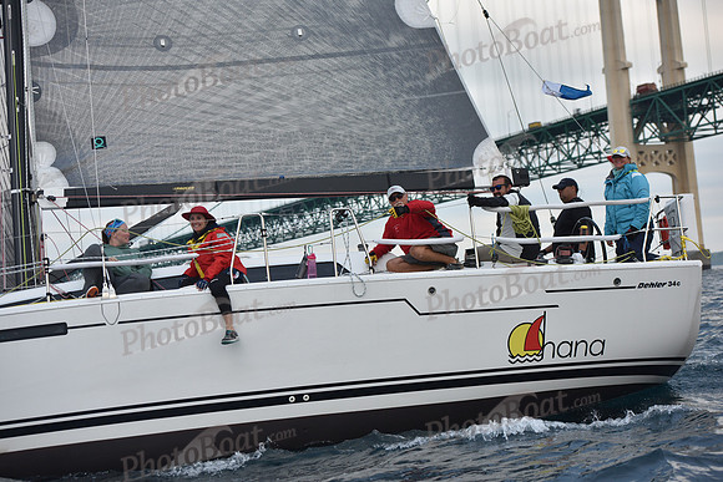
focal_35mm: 70
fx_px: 1406
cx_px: 362
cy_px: 241
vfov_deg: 19.5
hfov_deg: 28.8
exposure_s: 1/640
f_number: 4
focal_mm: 70
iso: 500
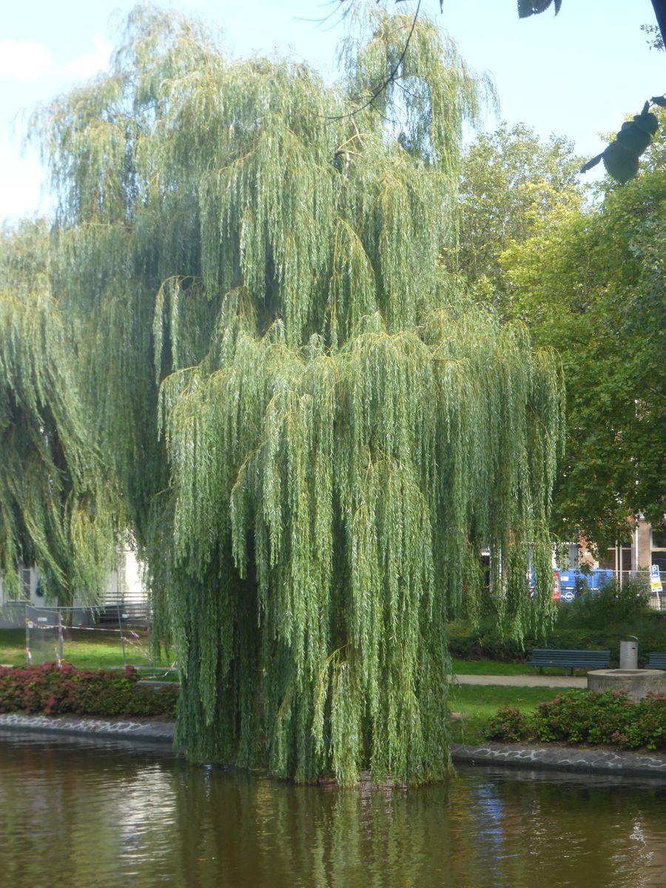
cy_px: 444
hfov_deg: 17.4
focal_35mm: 85
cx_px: 333
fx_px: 2180
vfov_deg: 23.0
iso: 160
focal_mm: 14.2
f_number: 5.1
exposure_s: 1/60
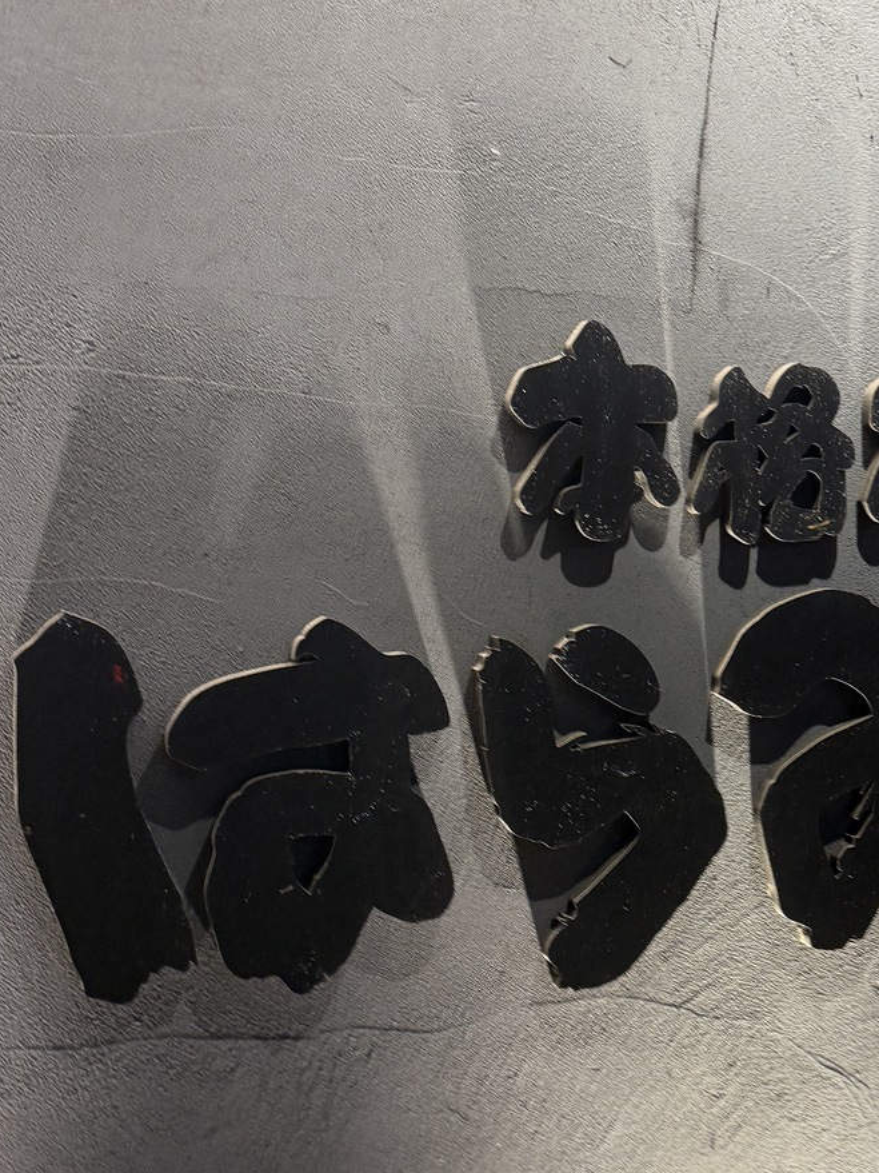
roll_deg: -1.3
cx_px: 735
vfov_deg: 37.3
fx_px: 1727
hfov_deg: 27.8
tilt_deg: -6.2
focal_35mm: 51
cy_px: 733
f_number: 1.78
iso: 200
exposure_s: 1/60
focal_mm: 6.76
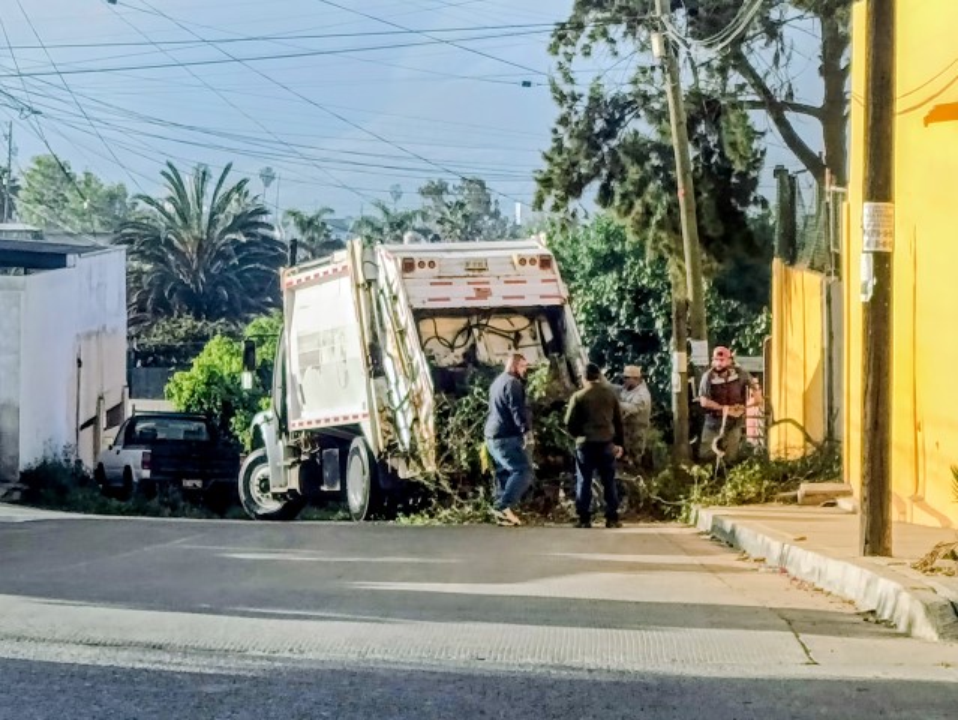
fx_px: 3461
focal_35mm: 125
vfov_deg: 11.9
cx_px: 479
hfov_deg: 15.8
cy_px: 360
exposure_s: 1/393
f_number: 1.7
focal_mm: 4.71
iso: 50
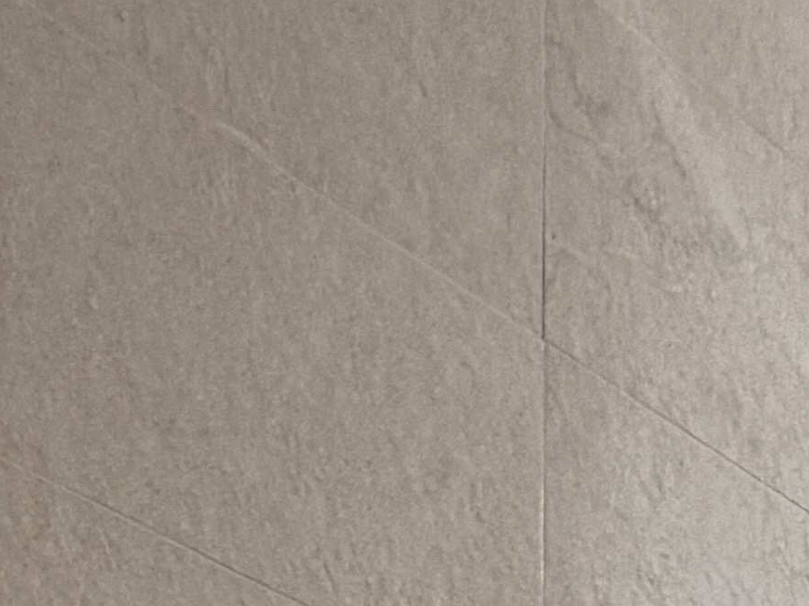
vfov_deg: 10.7
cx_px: 454
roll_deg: -0.5
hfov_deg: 21.8
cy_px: 1849
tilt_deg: -0.6
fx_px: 2103
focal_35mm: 90
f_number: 2.2
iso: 64
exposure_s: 1/121
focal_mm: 2.22
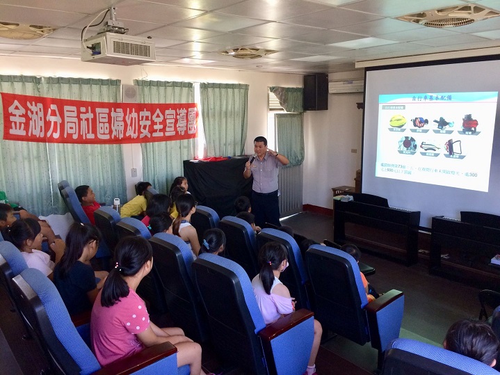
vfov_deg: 48.2
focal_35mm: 29
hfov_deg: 61.7
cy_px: 188
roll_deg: -1.1
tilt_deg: -11.5
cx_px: 250
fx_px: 419
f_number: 2.2
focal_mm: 4.15
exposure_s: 1/30
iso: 125
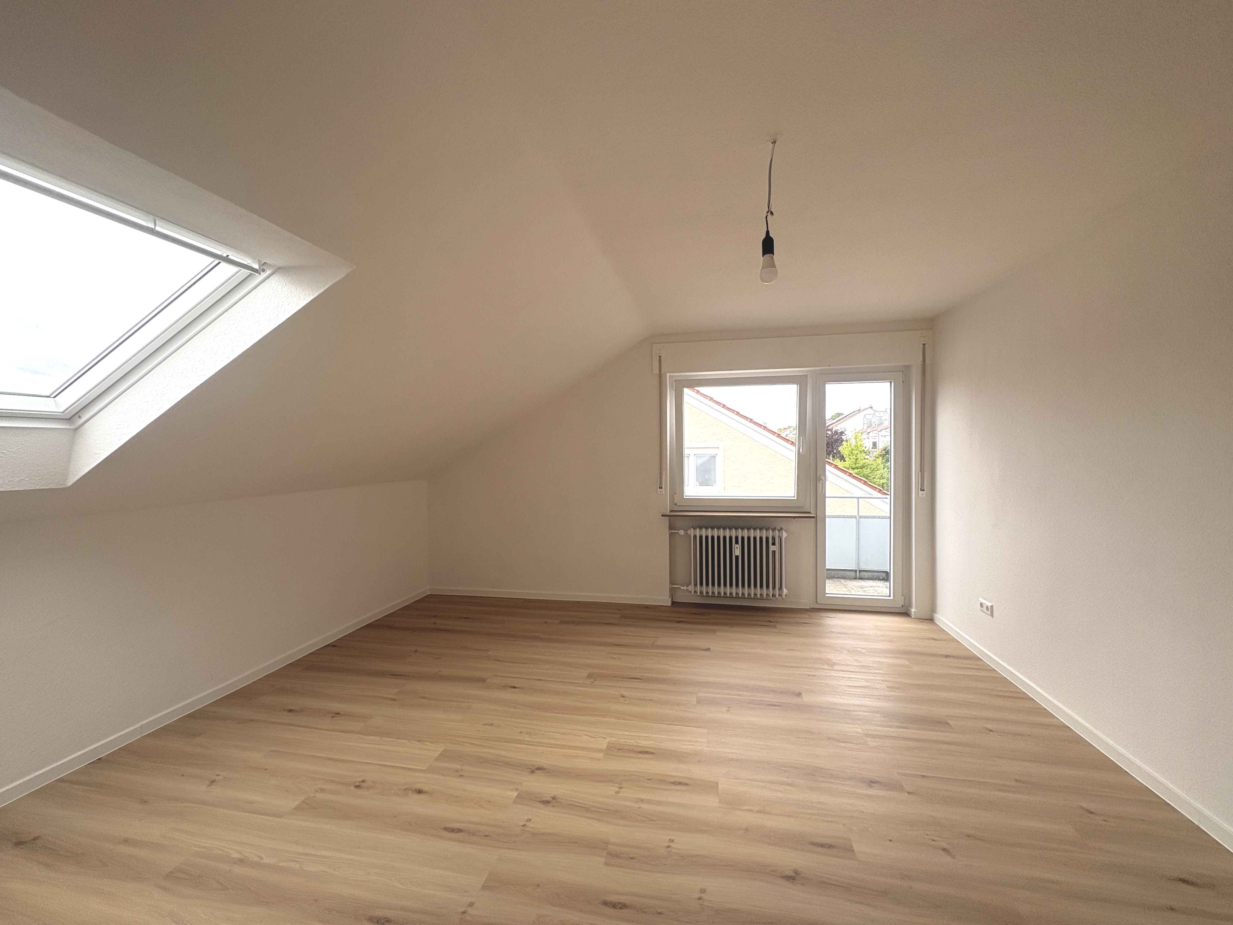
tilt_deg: -1.7
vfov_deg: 85.7
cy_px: 462
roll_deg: +1.4
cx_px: 616
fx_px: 499
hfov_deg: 102.1
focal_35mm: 14
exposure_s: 1/344
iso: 64
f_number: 2.2
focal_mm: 2.22
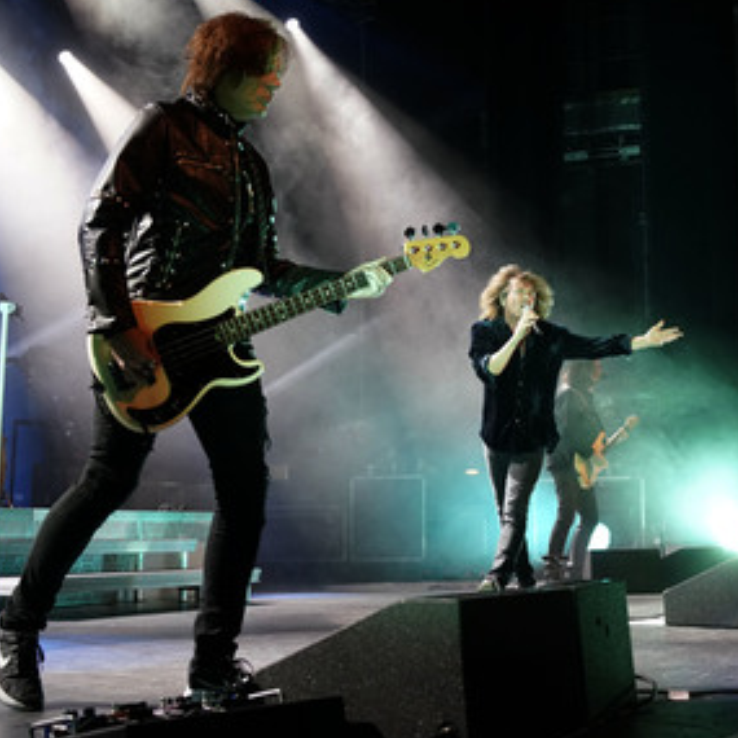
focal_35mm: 43
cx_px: 509
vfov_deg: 39.2
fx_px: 1037
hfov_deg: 38.6
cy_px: 370
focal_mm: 32
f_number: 5.6
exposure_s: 1/320
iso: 2500
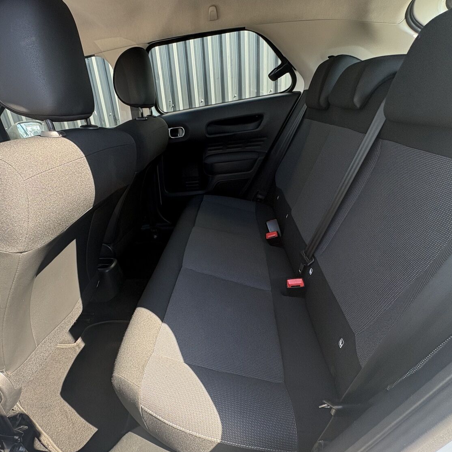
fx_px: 281
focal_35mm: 19
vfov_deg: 77.7
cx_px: 177
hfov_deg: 76.7
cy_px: 233
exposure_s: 1/127
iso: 100
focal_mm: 2.22
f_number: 2.2
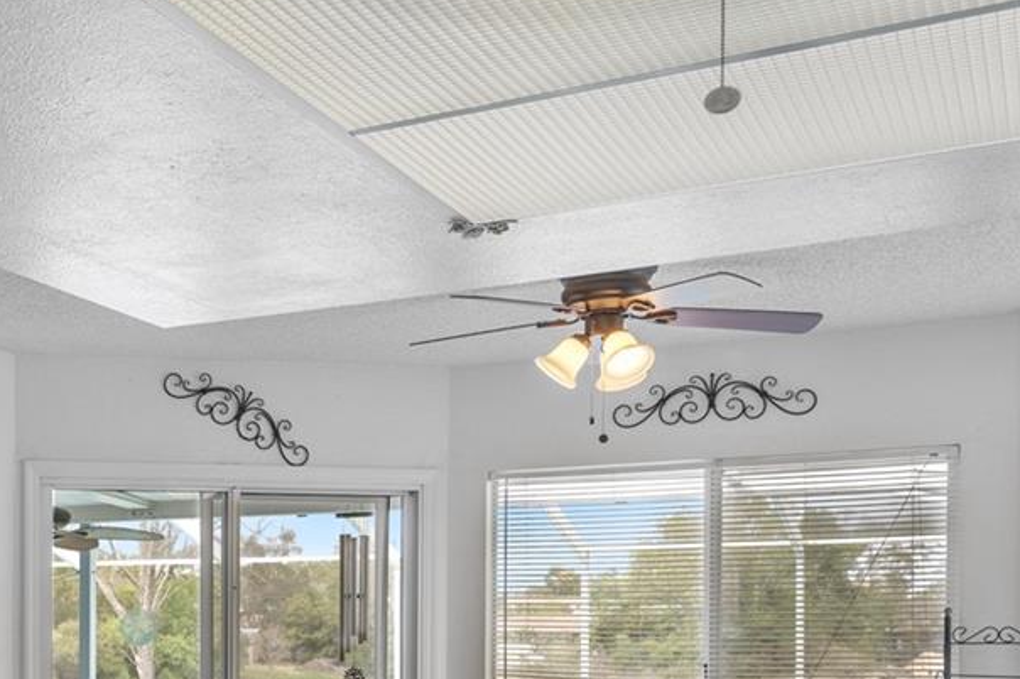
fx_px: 1501
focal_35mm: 53
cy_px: 687
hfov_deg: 32.9
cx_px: -101
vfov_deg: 24.3
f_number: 8
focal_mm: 20
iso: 320
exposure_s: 1/13
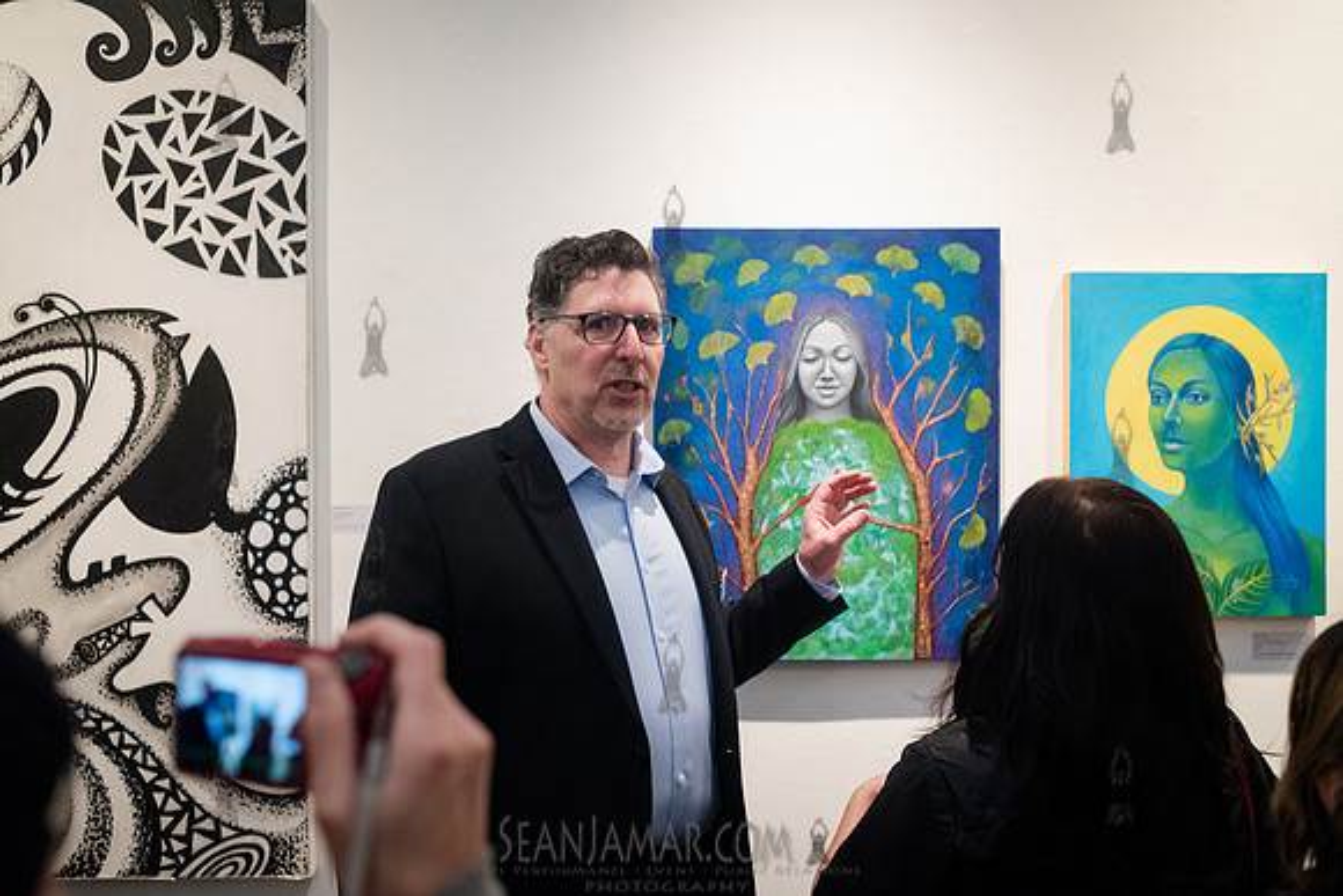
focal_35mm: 35
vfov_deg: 37.9
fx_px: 1306
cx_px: 672
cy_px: 448
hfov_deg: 54.4
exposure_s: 1/400
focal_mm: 35
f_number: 4
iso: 5000
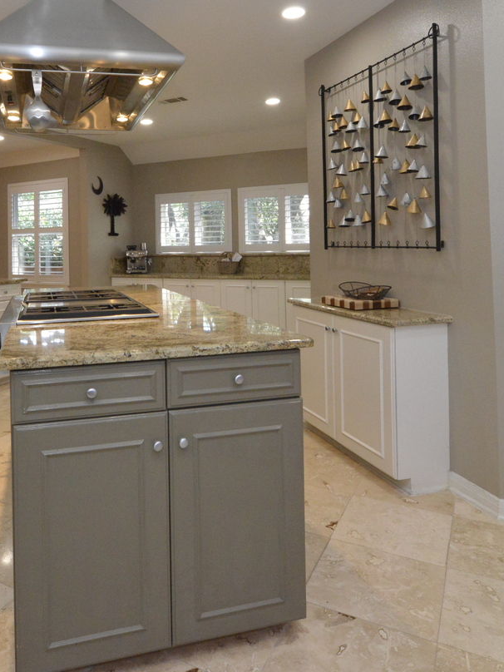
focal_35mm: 27
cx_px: 180
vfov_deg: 64.2
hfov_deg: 50.7
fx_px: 524
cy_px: 243
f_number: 11
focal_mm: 14
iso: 6400
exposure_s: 1/100
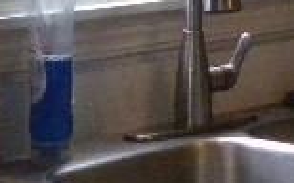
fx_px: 1465
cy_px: -141
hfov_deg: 11.2
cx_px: 351
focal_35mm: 183
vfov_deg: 7.0
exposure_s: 1/81
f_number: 2.8
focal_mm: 4.6
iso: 400
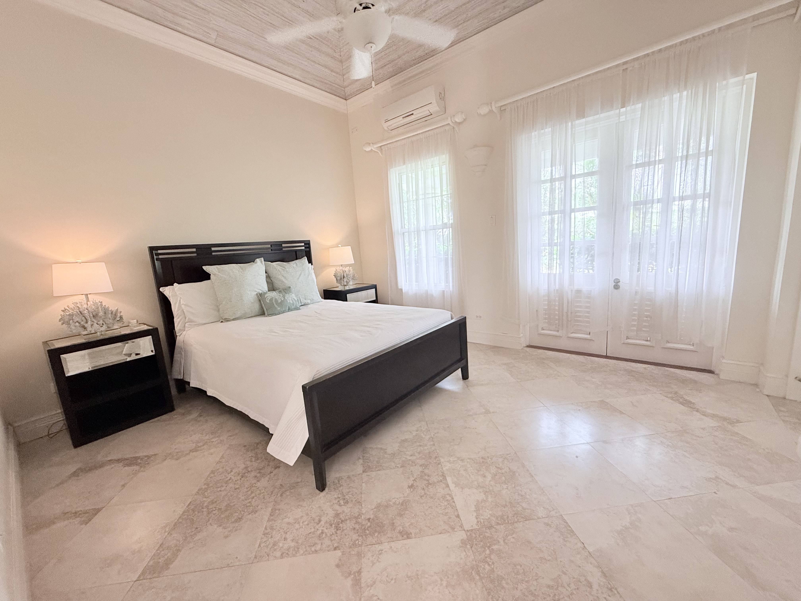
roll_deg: +3.7
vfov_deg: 85.7
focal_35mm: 14
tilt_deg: -9.9
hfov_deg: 102.1
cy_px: 300
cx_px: 400
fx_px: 324
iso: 250
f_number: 2.2
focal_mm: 2.22
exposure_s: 1/99
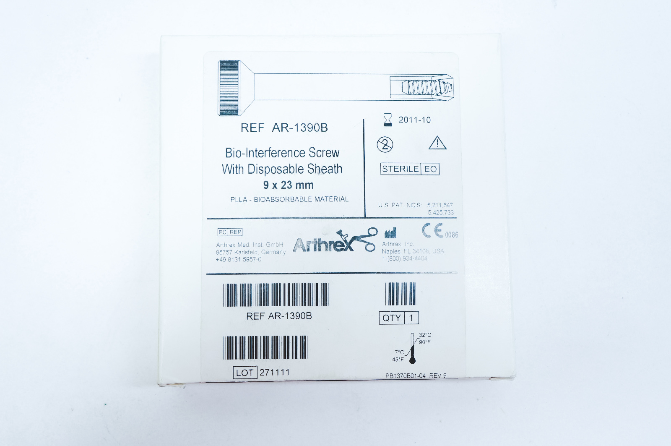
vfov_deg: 31.8
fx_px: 782
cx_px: 336
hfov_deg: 46.4
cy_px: 223
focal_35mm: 42
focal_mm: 28
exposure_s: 1/60
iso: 400
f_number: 7.1
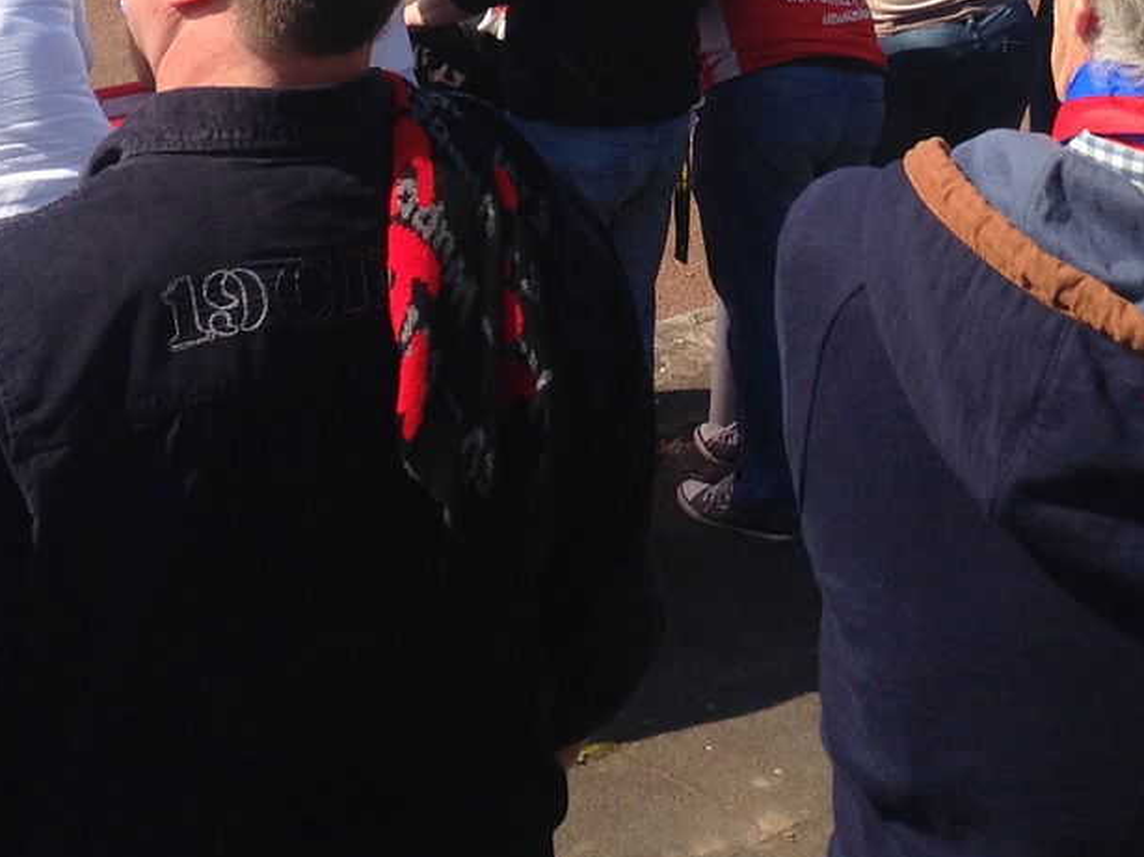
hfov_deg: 19.1
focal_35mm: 103
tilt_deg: -11.4
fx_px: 3403
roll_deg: -4.3
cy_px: -275
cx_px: 644
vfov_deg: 13.8
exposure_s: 1/1355
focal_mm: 4.12
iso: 50
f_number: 2.4
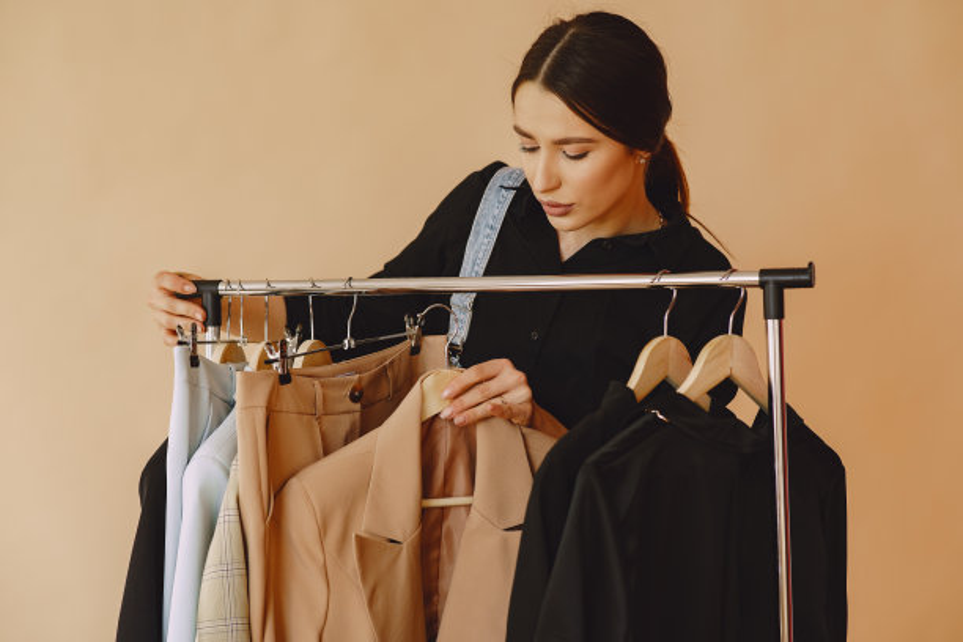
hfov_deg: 23.9
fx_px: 2274
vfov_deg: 16.1
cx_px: 482
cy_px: 321
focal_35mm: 85
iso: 400
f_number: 2.8
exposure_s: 1/800
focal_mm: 85
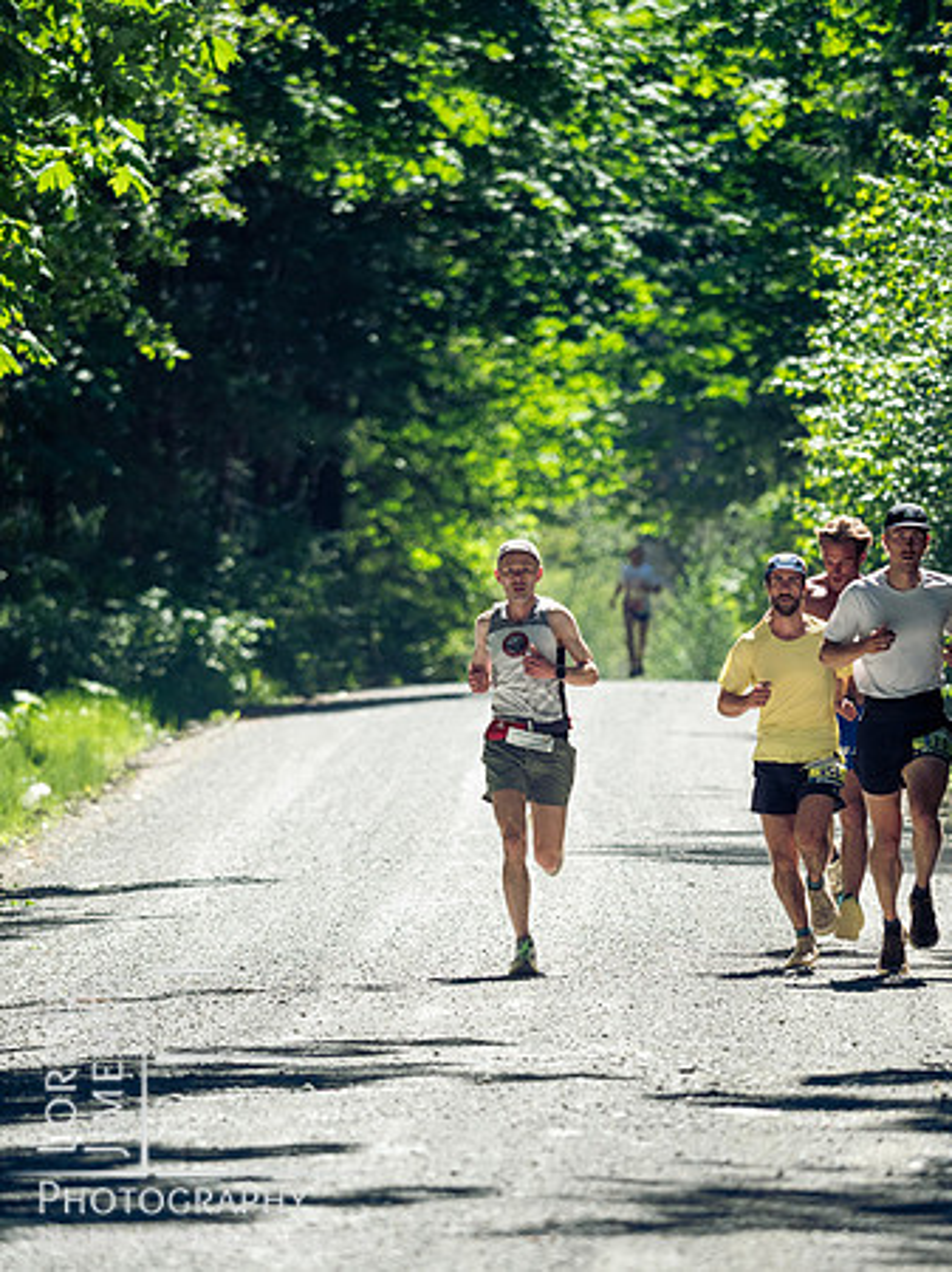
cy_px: 636
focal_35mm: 300
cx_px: 476
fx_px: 11011
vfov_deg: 6.6
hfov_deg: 5.0
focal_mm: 150
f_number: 2.8
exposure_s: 1/2500
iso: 640
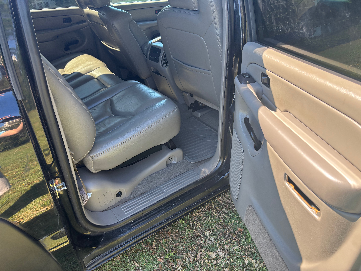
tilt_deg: -31.5
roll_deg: +3.9
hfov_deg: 67.3
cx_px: 180
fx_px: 271
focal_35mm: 26
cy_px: 136
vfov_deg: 53.1
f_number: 1.6
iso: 50
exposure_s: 1/240
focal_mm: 5.96
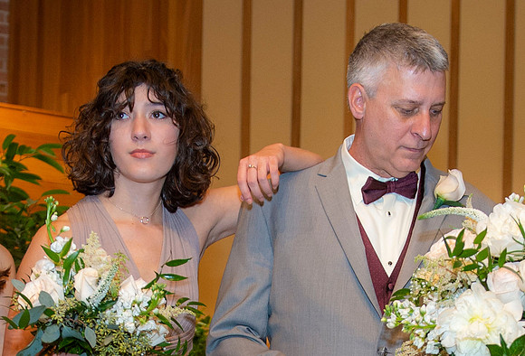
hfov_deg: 17.4
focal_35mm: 117
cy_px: 490
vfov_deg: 11.5
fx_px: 1720
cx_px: 279
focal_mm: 35
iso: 800
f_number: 3.5
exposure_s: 1/160
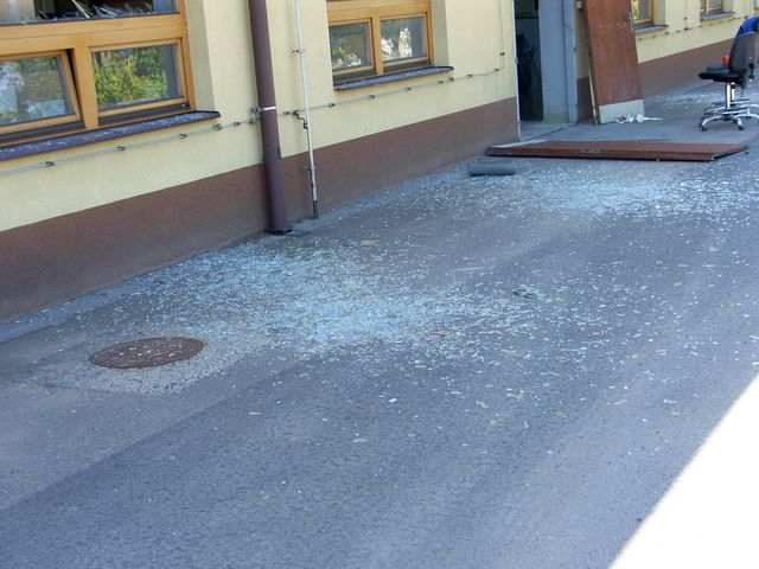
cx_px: 380
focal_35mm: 55
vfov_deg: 26.6
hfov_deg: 34.9
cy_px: 284
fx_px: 1206
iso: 50
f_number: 3.5
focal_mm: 14.2
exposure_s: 1/125
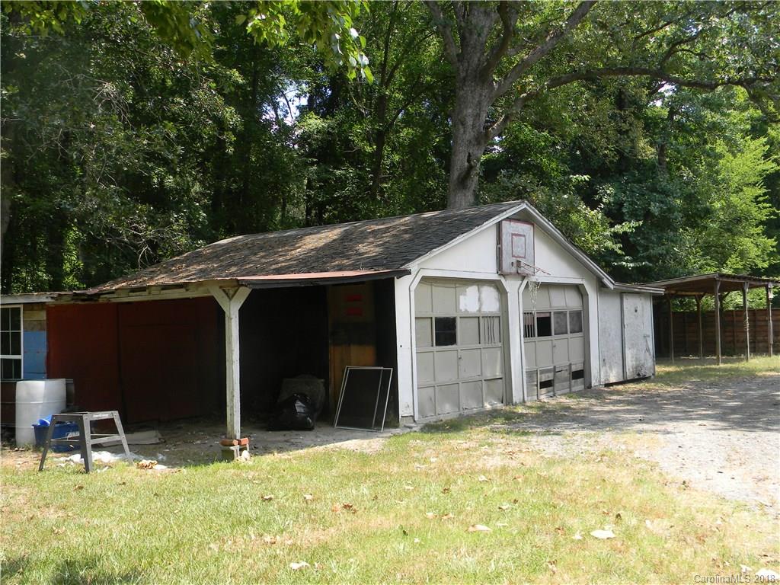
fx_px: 811
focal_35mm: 36
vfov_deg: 39.7
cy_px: 292
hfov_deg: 51.4
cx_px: 390
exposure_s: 1/220
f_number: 3.7
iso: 80
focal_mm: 6.4
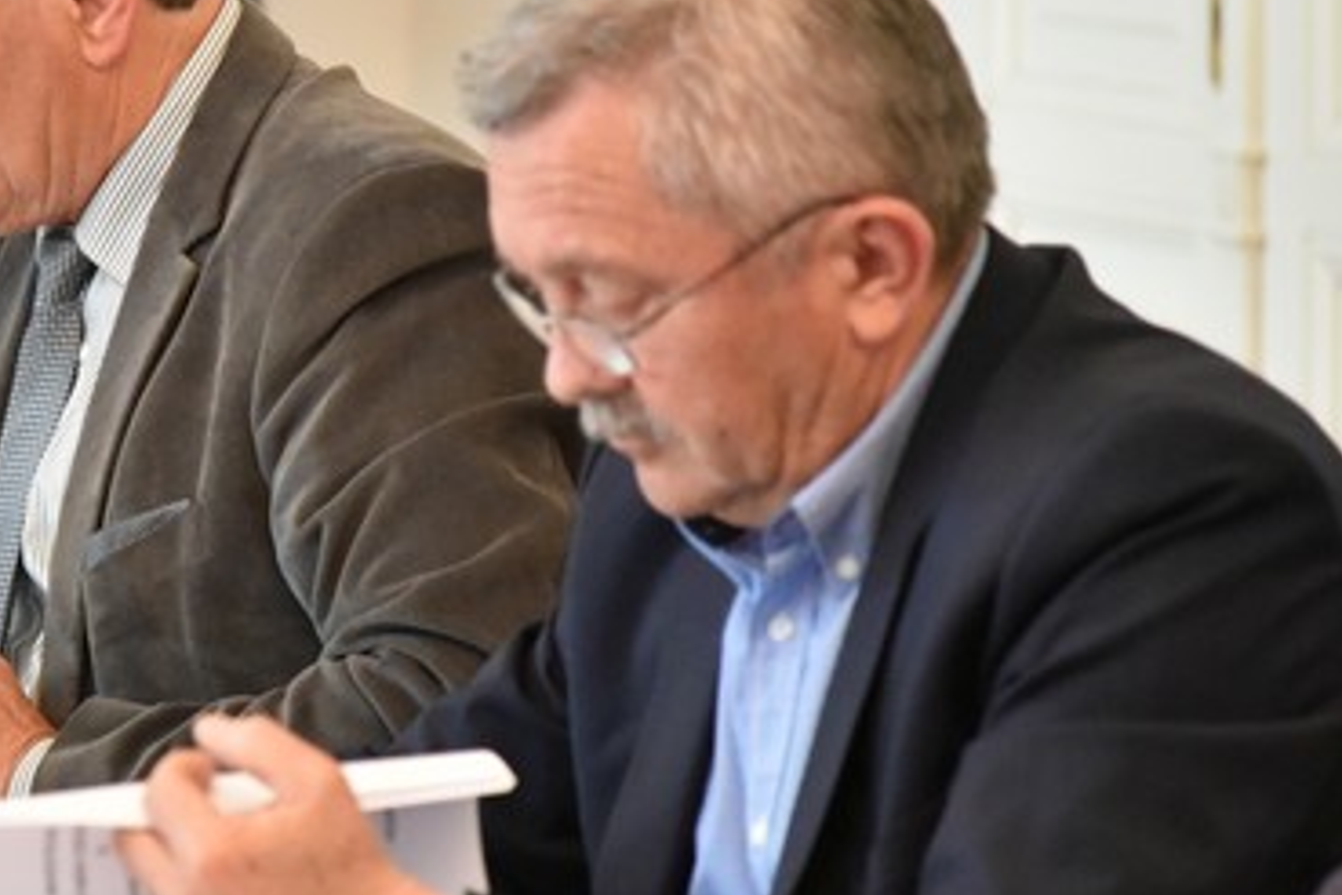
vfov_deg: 5.1
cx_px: 47
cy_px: 238
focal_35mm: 267
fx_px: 9952
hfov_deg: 7.7
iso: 10000
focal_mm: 120
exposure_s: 1/160
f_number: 4
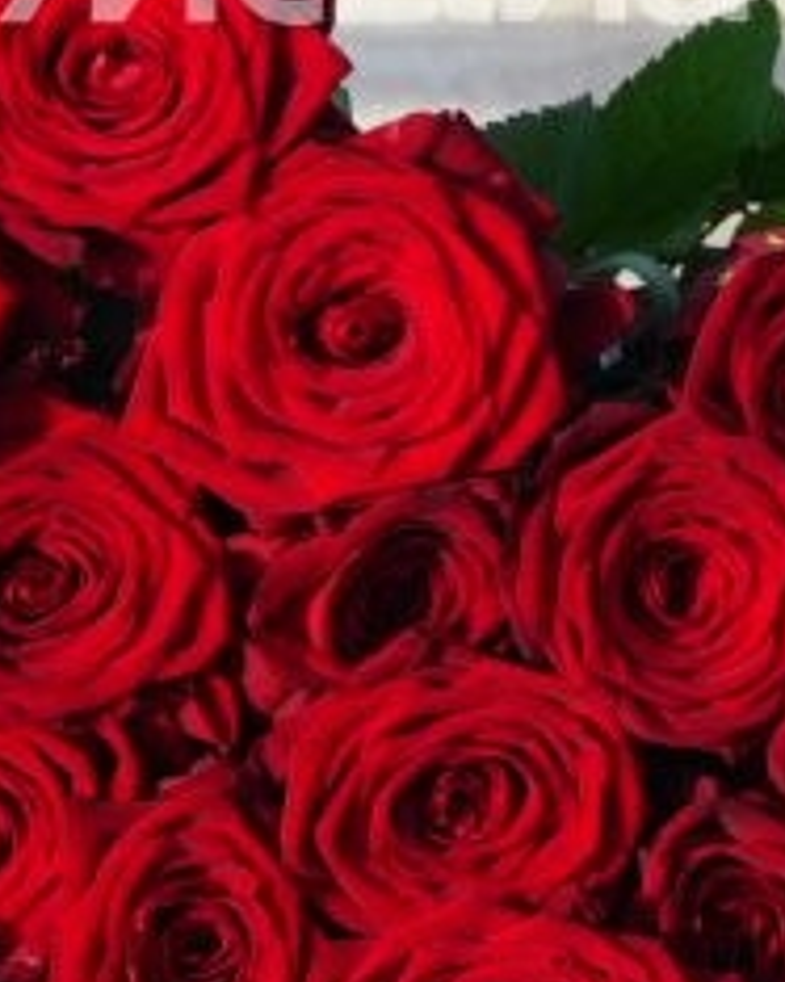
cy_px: -285
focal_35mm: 227
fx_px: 6597
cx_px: 1876
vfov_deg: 8.4
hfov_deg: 6.5
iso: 1600
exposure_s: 1/2500
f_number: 5.6
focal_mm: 35
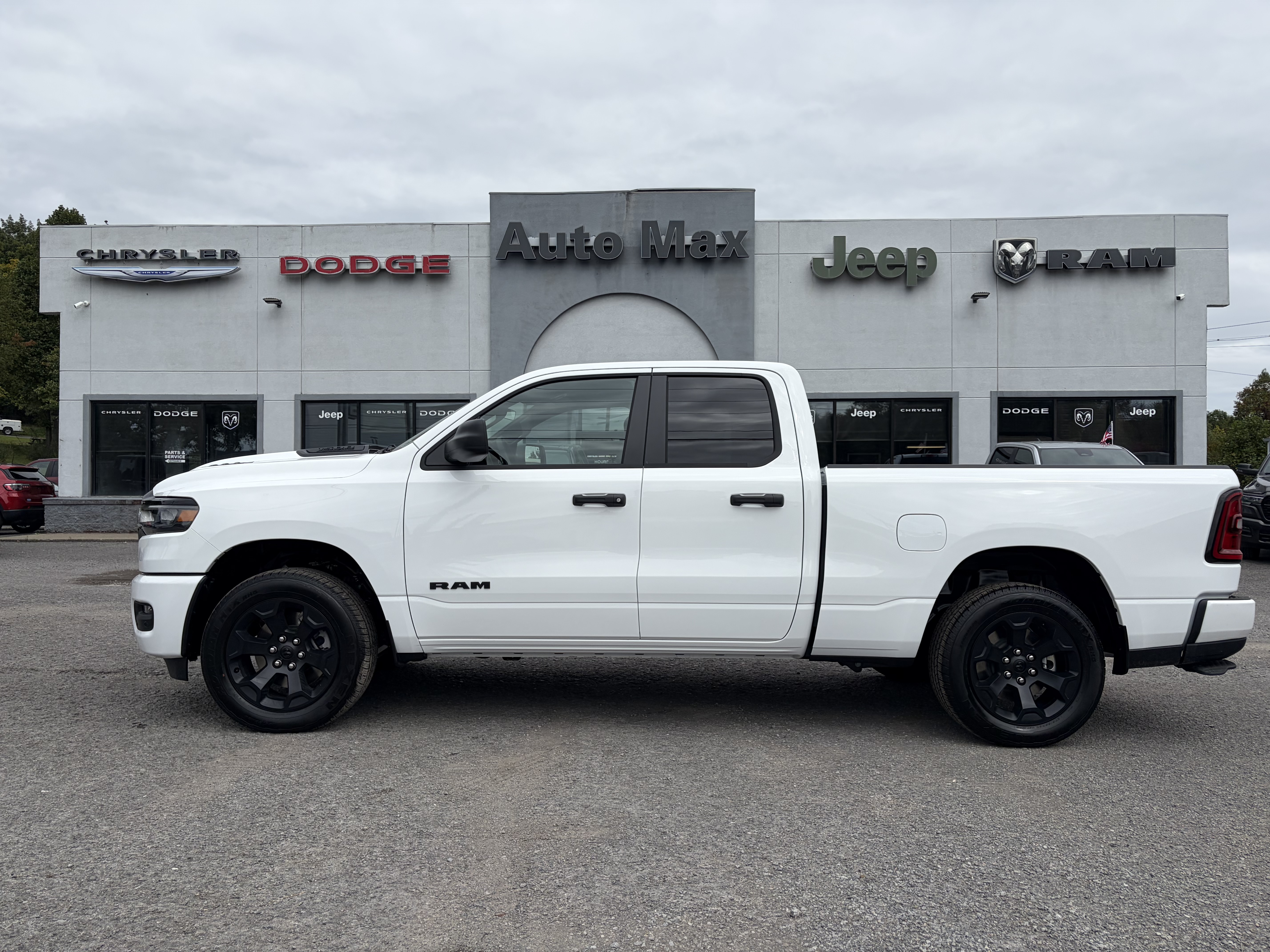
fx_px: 954
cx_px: 635
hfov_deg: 67.3
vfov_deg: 53.1
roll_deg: -0.1
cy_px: 476
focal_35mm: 26
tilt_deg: +1.6
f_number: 1.6
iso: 50
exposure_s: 1/4608
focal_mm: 5.96
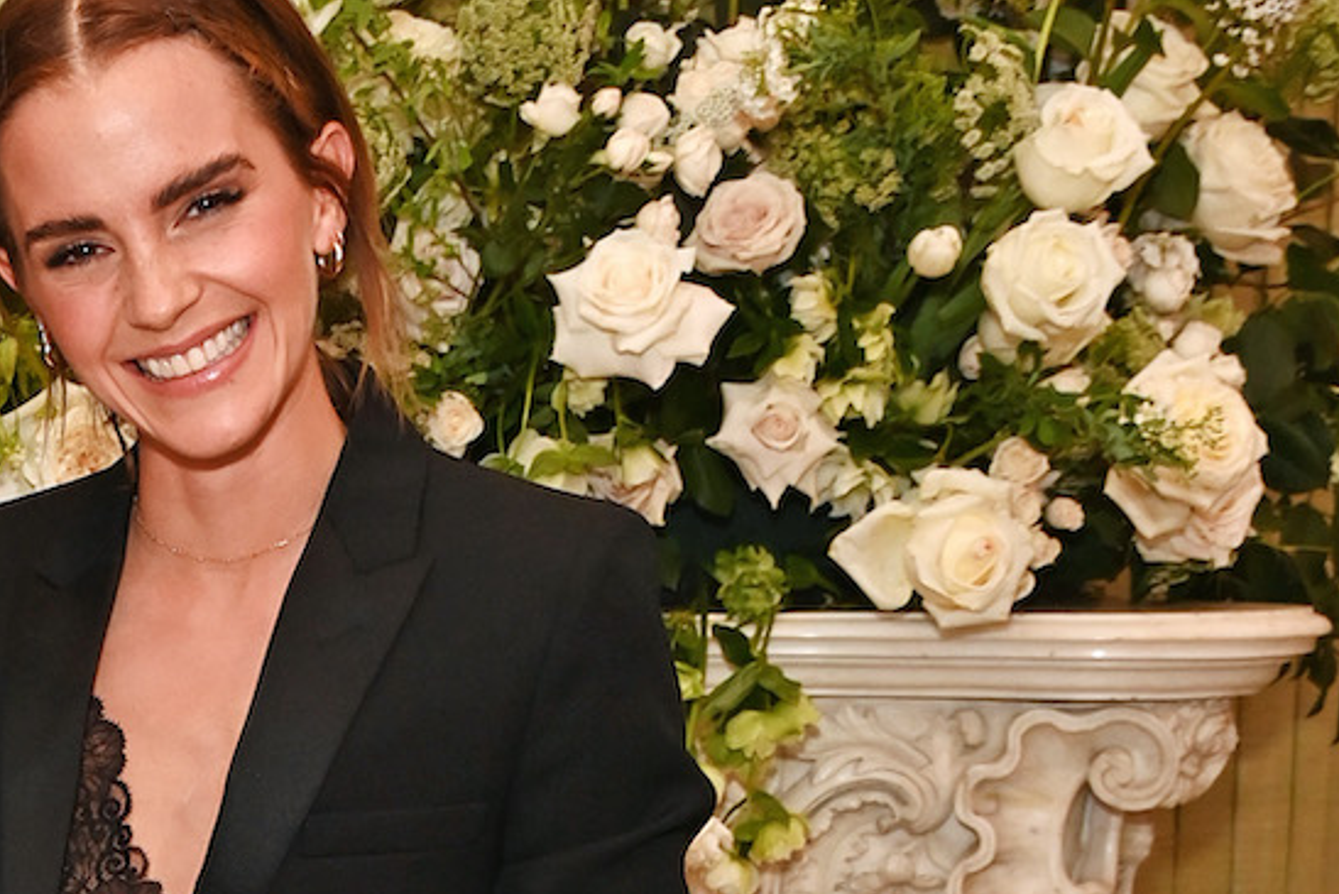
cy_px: 656
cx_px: -64
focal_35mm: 68
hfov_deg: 27.6
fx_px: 2530
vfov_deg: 19.9
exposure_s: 1/200
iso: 2000
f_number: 6.3
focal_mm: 31
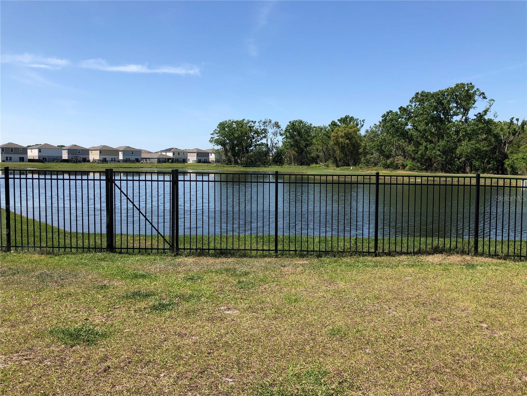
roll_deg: +0.4
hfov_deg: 63.4
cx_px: 264
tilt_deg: -6.8
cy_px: 198
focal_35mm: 28
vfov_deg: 49.7
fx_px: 426
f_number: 1.8
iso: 20
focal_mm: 3.99
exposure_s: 1/1845
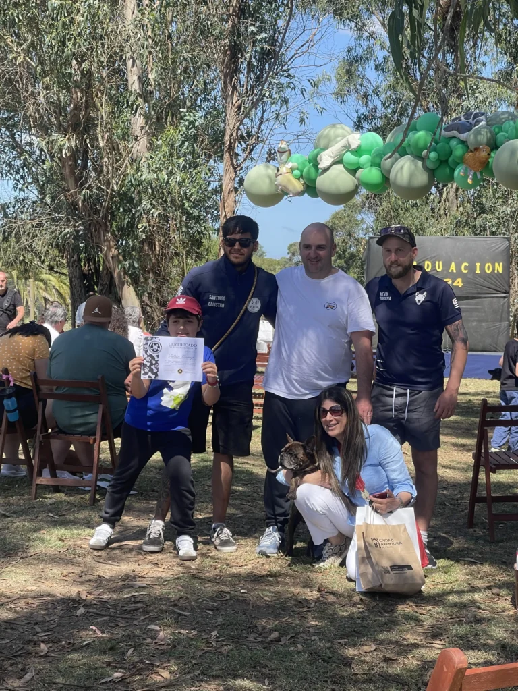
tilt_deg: -1.6
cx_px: 259
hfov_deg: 22.9
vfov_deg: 30.3
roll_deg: -2.4
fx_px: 1277
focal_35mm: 64
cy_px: 346
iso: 20
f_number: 2.2
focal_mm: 7.5
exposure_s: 1/513
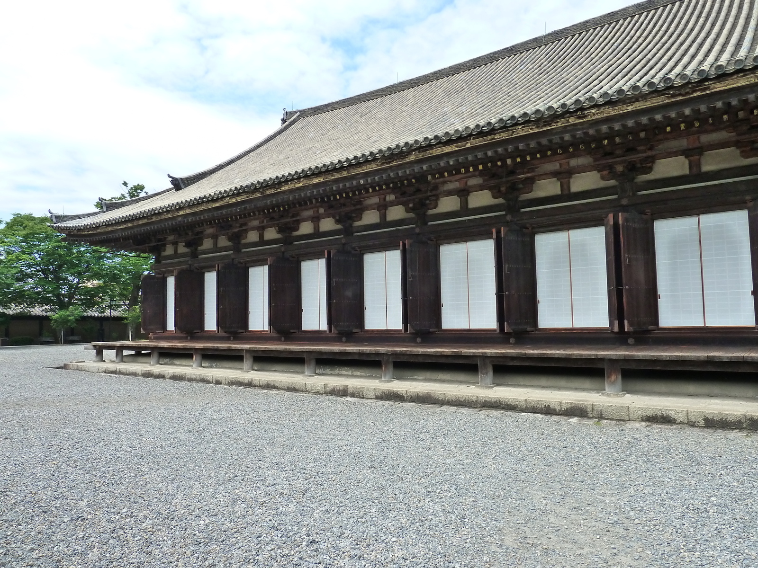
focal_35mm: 25
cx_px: 379
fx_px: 547
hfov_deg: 69.4
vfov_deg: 54.9
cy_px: 284
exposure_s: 1/400
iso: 200
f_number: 4
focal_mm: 4.1
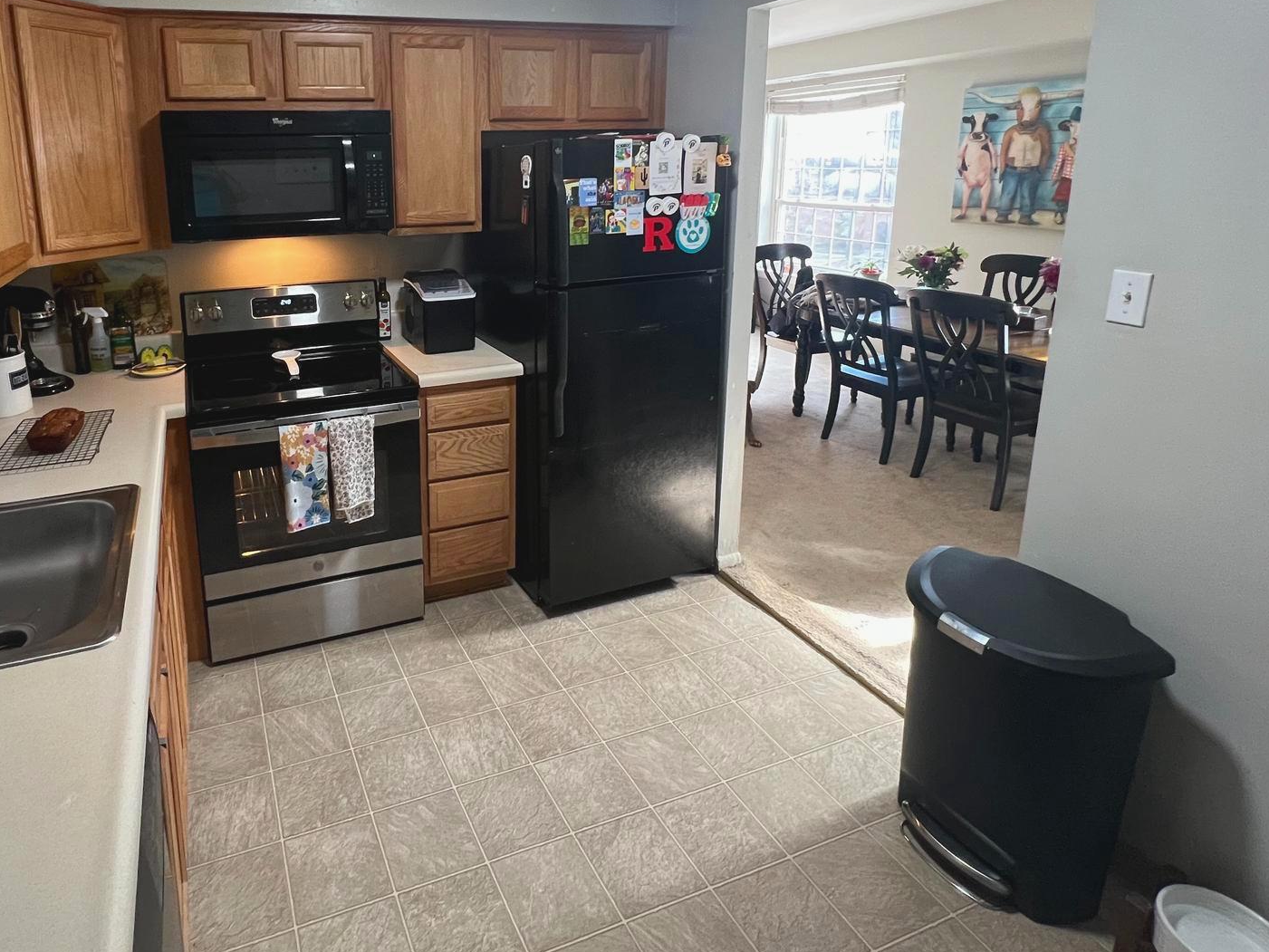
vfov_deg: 66.5
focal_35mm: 19
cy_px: 305
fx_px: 697
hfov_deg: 82.1
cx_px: 433
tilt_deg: -10.8
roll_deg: +1.5
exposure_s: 1/60
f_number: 1.8
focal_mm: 1.57
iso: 320
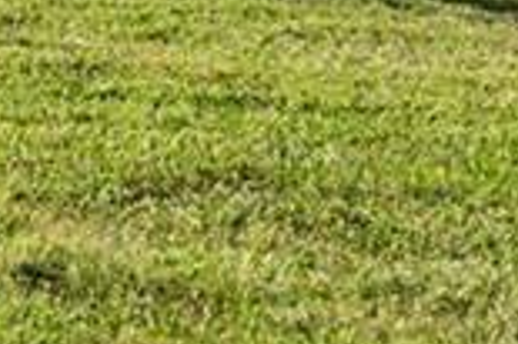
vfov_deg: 10.7
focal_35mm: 119
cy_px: -307
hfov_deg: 14.0
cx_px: -581
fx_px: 1710
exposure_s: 1/40
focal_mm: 18
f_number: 9
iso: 200
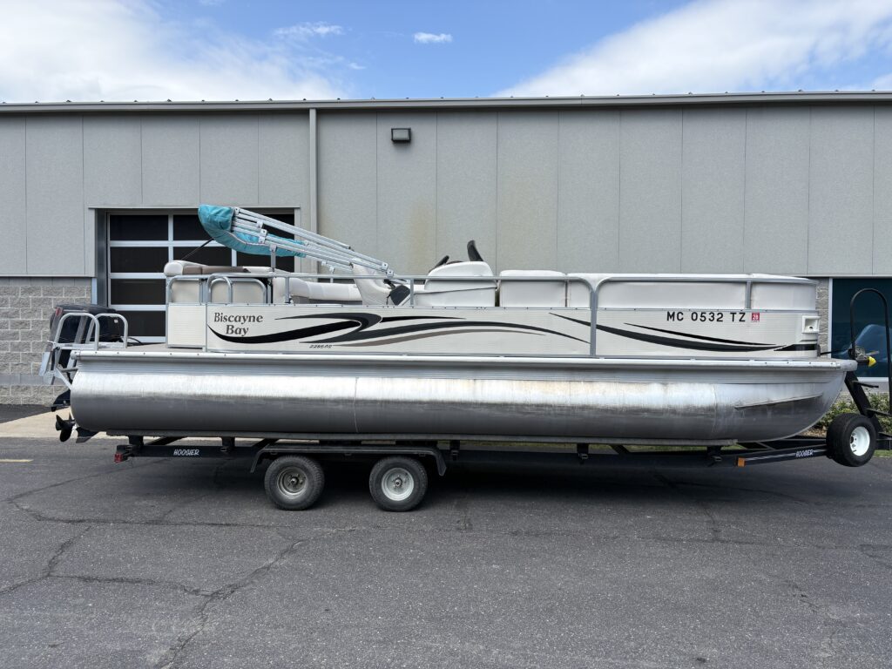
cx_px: 446
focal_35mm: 26
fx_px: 670
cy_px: 334
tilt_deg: -0.9
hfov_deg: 67.3
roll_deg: -0.1
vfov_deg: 53.1
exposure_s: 1/3125
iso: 50
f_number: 1.6
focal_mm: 5.96
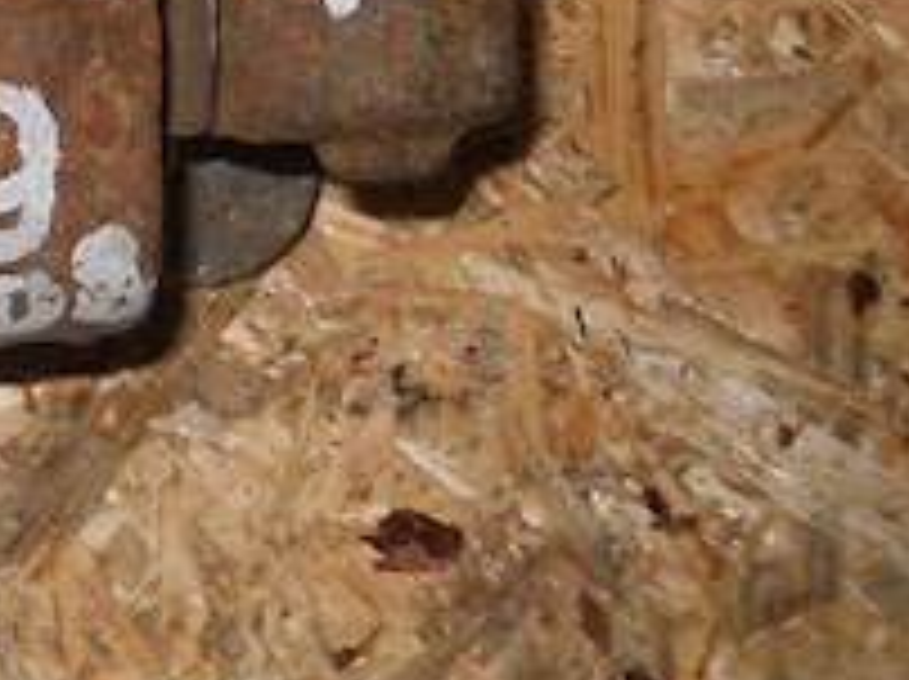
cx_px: -414
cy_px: -356
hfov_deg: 14.3
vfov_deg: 10.9
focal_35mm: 130
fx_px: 3410
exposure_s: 1/30
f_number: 5.5
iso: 80
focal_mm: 6.72
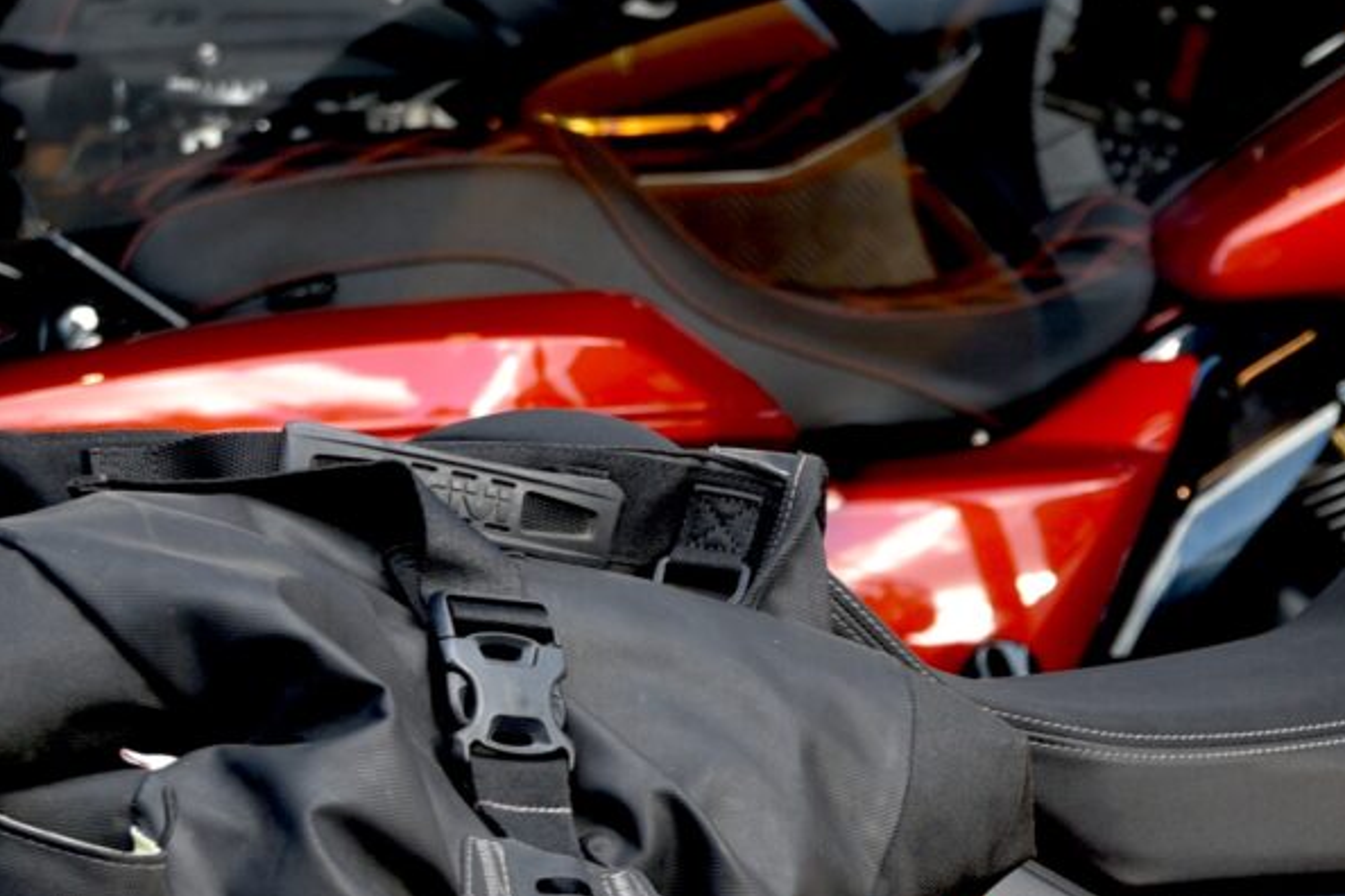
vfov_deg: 7.0
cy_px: 981
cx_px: 1626
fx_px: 7247
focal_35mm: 194
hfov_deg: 10.4
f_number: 4.5
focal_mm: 45
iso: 200
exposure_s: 1/80
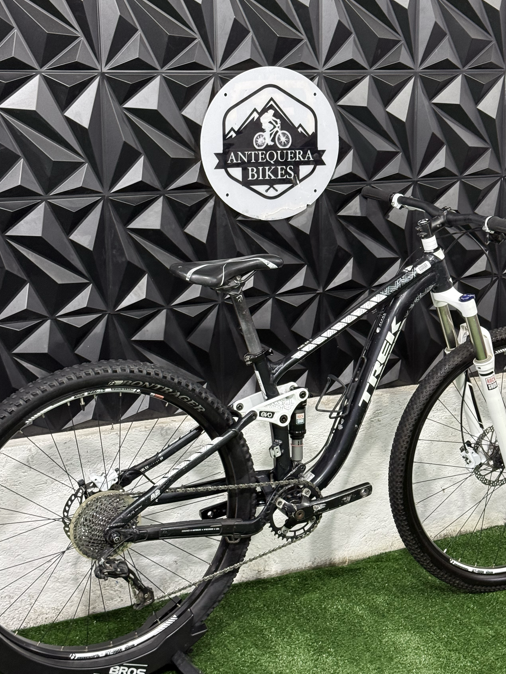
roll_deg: -0.2
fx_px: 1111
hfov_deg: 25.6
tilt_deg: -10.1
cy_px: 283
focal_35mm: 57
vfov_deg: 33.7
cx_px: 295
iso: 200
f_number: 1.78
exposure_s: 1/60
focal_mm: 6.76
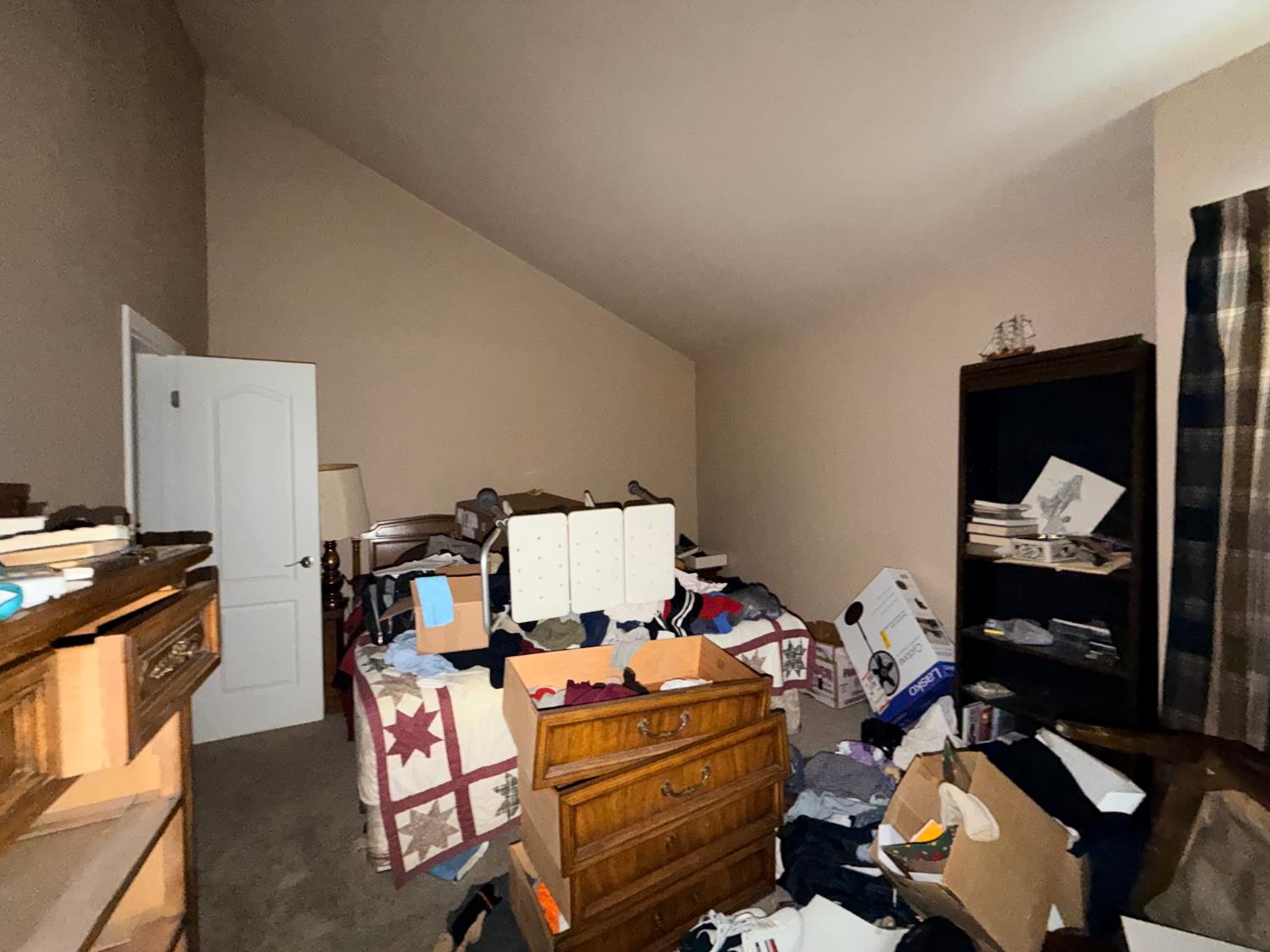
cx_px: 635
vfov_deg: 85.7
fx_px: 514
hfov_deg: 102.1
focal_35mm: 14
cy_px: 476
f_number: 2.2
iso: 640
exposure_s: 1/16
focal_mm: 2.22
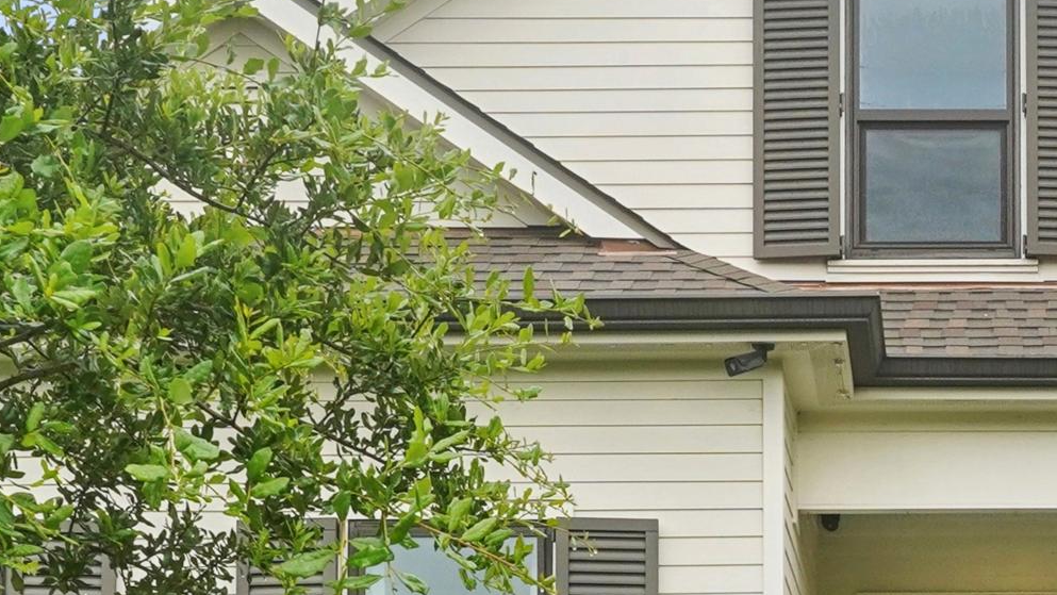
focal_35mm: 81
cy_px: 733
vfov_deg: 14.4
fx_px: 2271
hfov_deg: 25.2
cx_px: 997
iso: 800
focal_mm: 20
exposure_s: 1/100
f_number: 11
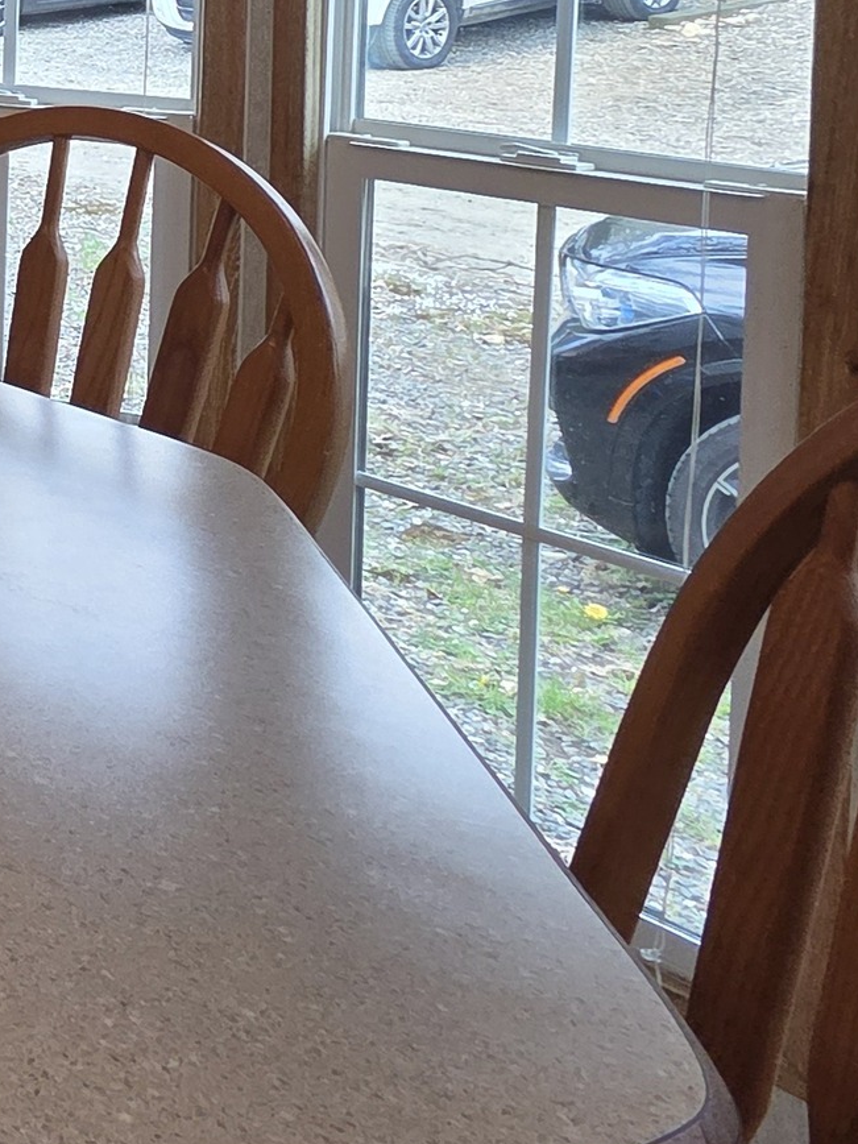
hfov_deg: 18.1
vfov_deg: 36.4
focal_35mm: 46
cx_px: -940
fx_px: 1520
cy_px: -43
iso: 80
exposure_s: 1/120
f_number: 2.2
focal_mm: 2.2
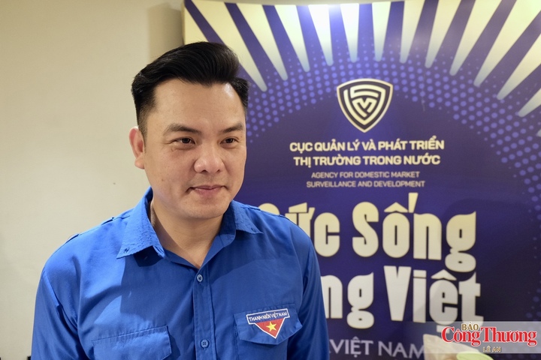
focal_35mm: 27
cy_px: 180
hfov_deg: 67.4
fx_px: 406
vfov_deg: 47.9
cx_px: 270
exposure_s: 1/125
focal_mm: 18
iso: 2000
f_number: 3.2
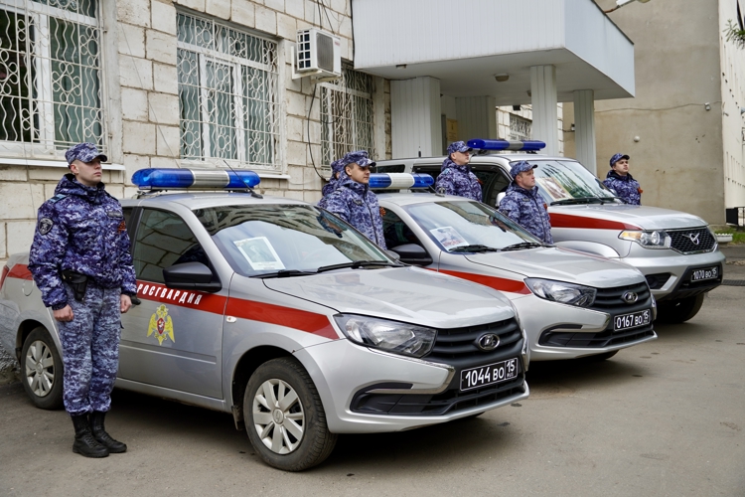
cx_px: 372
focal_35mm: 46
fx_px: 962
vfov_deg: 28.9
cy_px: 248
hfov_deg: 42.3
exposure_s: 1/160
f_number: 4.5
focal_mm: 31
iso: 100
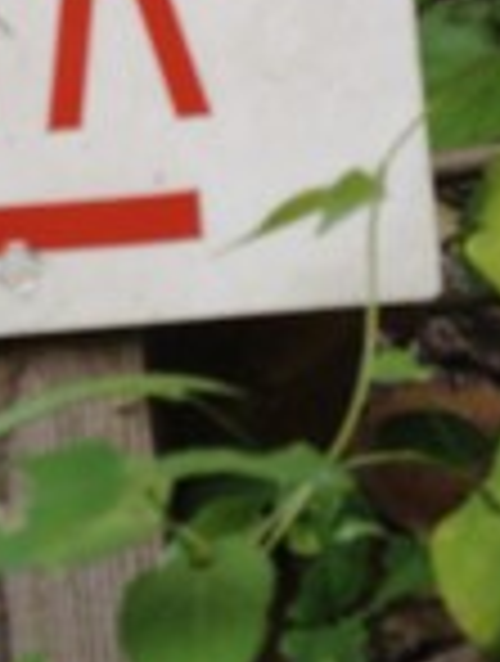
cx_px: 50
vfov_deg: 18.1
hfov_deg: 13.8
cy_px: 81
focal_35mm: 107
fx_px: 2052
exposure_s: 1/238
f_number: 2.4
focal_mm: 4.28
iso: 64
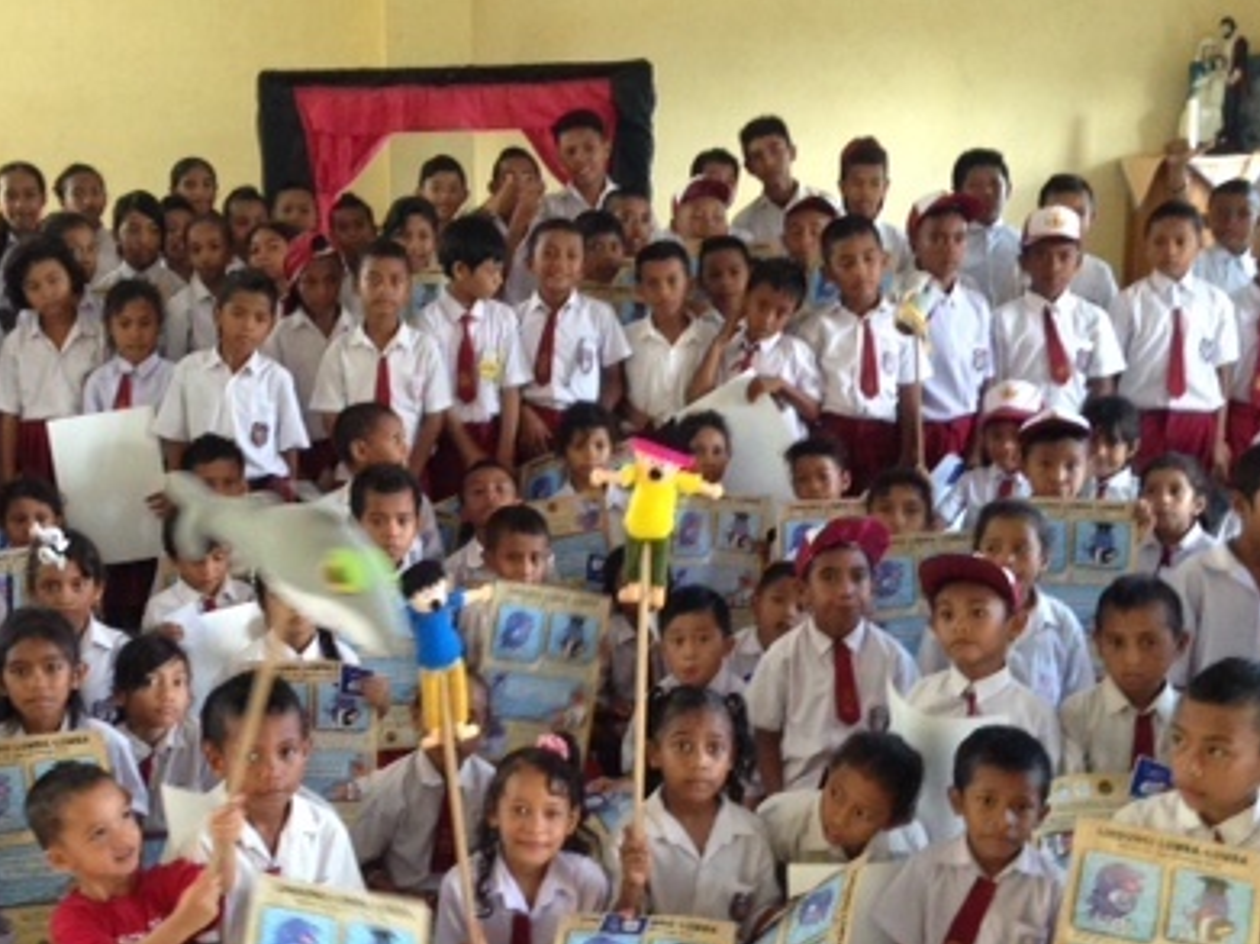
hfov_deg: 35.3
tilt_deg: -10.1
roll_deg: +0.2
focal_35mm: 54
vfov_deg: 27.0
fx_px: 1965
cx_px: 435
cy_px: 541
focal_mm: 4.12
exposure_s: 1/20
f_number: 2.4
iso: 200
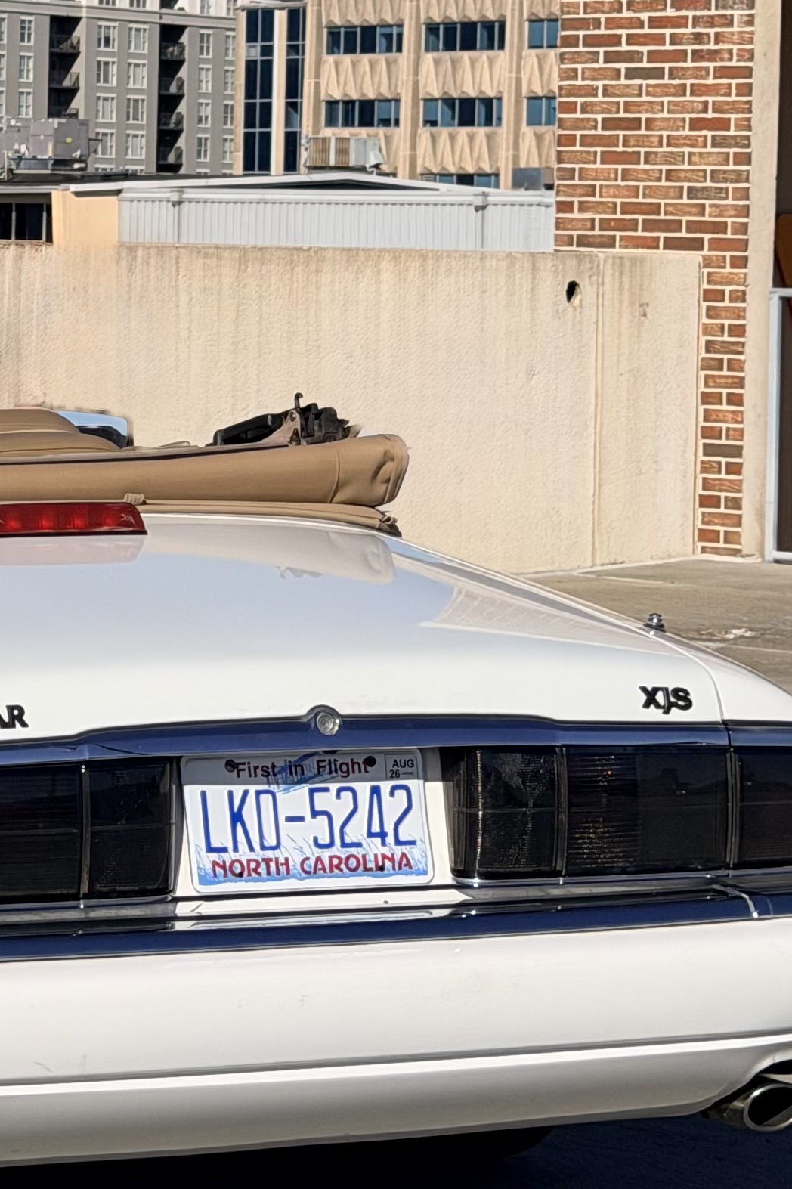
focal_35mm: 128
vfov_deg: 15.9
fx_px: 4226
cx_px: -181
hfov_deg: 10.5
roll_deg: -1.3
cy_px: 259
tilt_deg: -0.4
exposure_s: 1/11364
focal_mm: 6.76
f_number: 1.78
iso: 80
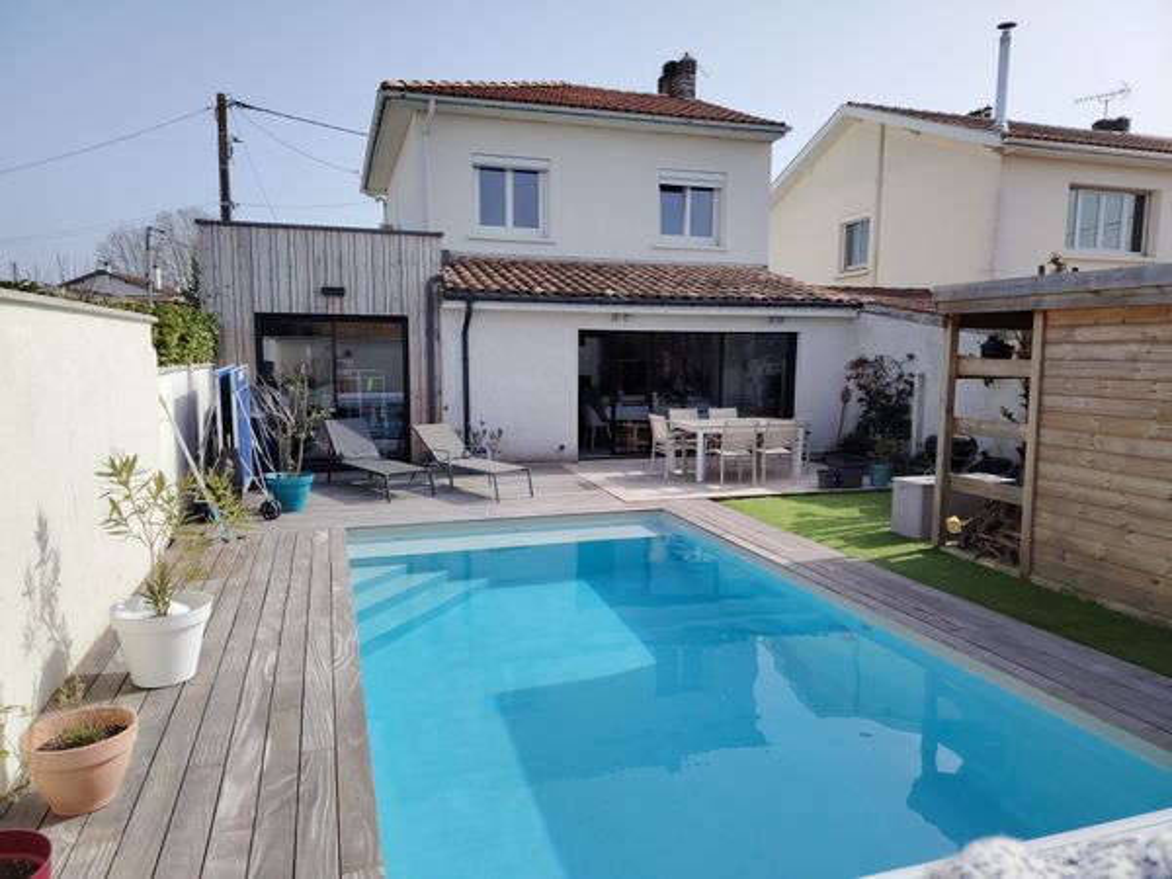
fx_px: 813
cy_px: 440
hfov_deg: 71.6
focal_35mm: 24
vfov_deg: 56.8
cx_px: 586
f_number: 1.75
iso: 100
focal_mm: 5.25
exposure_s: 1/968
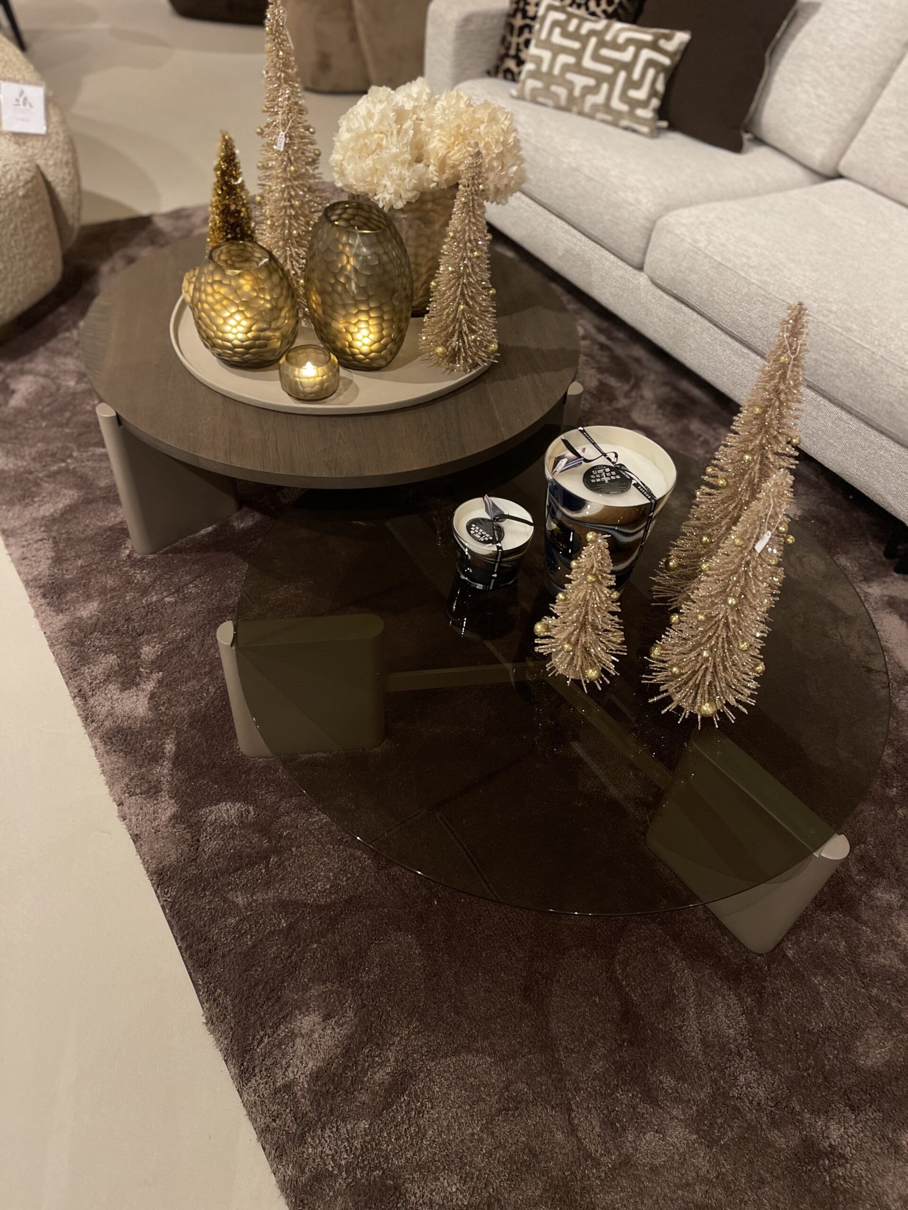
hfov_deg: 53.1
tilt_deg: -46.9
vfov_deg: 67.3
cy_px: 605
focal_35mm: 26
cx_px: 454
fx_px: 909
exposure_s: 1/50
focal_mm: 5.1
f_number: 1.6
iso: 250
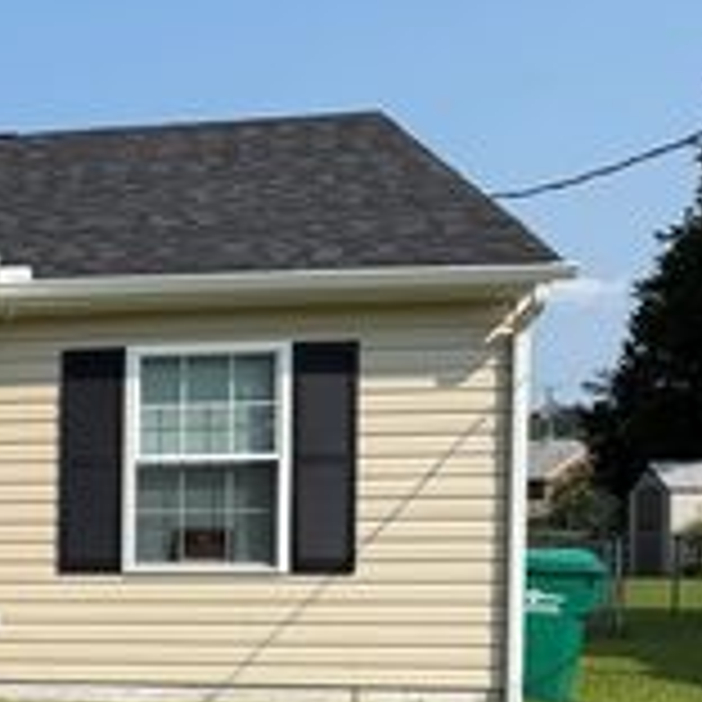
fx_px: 1560
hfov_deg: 21.2
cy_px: 583
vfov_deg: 24.9
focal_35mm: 68
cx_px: -369
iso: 80
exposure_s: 1/5319
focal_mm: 6.76
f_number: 1.78
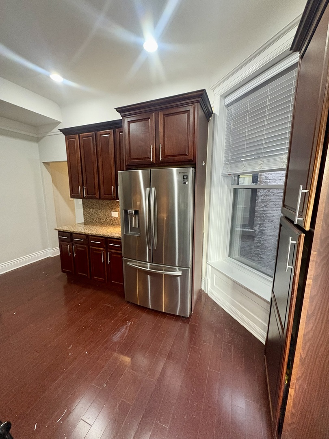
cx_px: 164
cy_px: 220
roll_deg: -0.1
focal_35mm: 14
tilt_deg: -9.7
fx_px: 177
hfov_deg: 85.7
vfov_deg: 102.1
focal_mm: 2.22
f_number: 2.2
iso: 640
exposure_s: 1/60
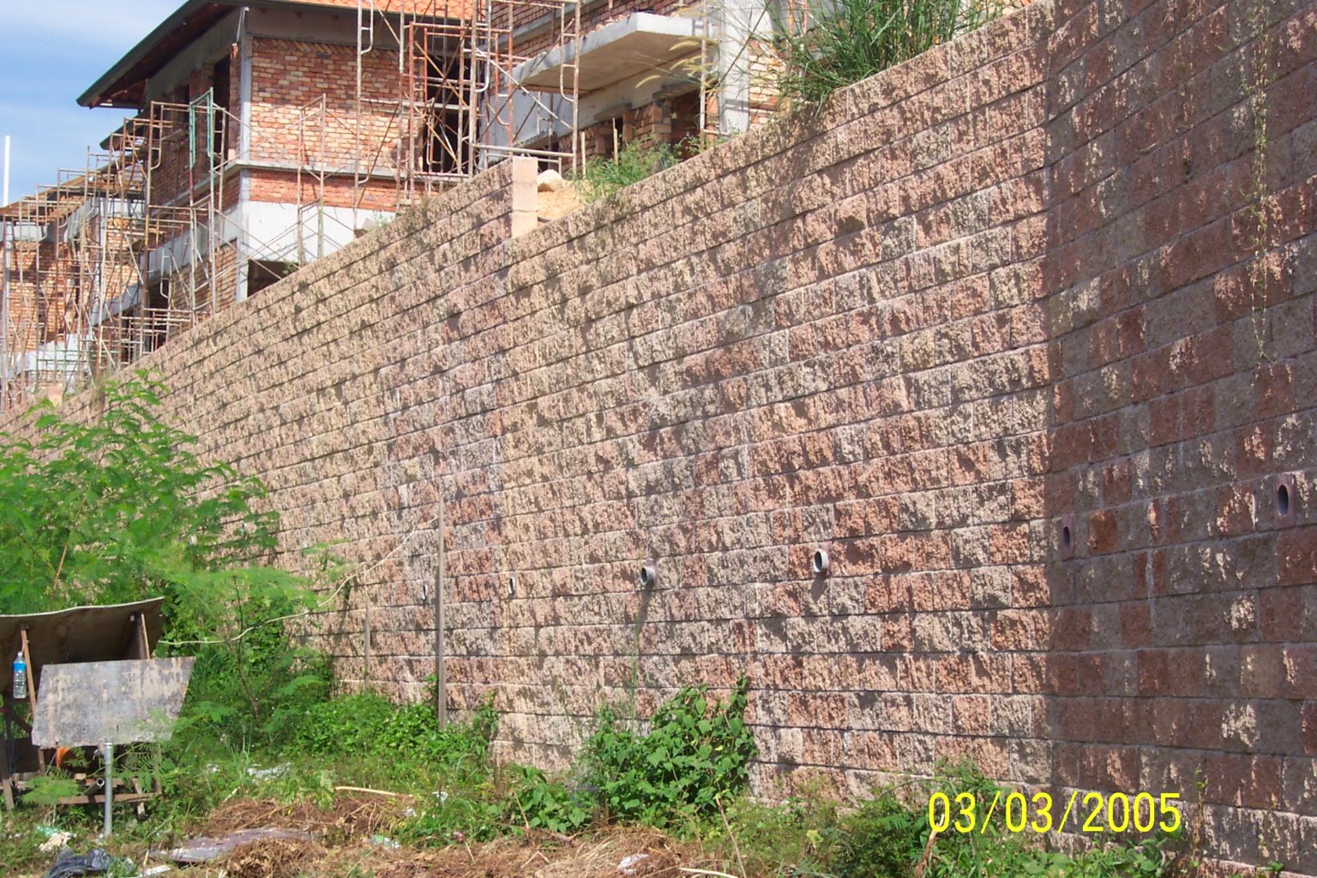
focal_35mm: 76
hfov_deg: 26.7
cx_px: 658
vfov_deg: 17.9
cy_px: 439
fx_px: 2780
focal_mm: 16
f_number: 6.7
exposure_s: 1/350
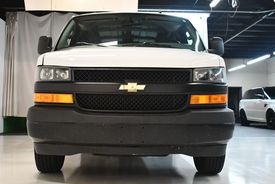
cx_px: 136
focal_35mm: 46
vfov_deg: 29.3
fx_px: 352
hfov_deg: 42.7
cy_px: 90
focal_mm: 21
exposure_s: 1/125
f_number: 3.8
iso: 2000
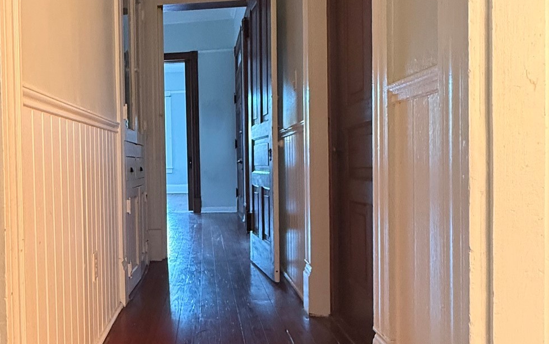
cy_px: 180
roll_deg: +0.1
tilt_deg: -1.2
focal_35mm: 31
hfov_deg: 58.1
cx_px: 139
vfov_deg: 40.6
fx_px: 464
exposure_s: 1/60
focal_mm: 2.22
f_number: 2.2
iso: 400
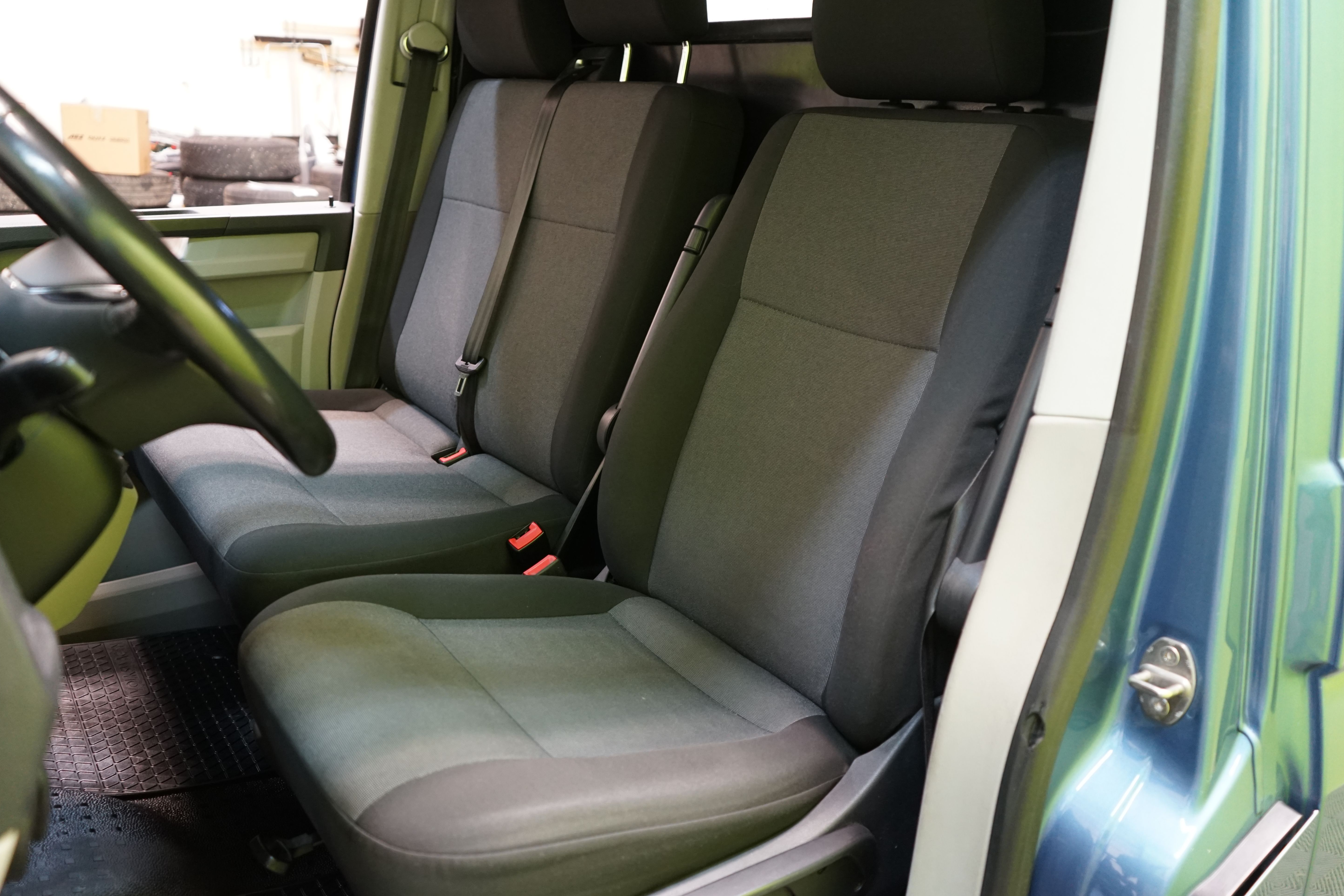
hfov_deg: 63.7
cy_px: 444
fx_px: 1083
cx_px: 660
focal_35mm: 29
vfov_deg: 45.0
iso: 1600
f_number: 3.5
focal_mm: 28
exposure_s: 1/30
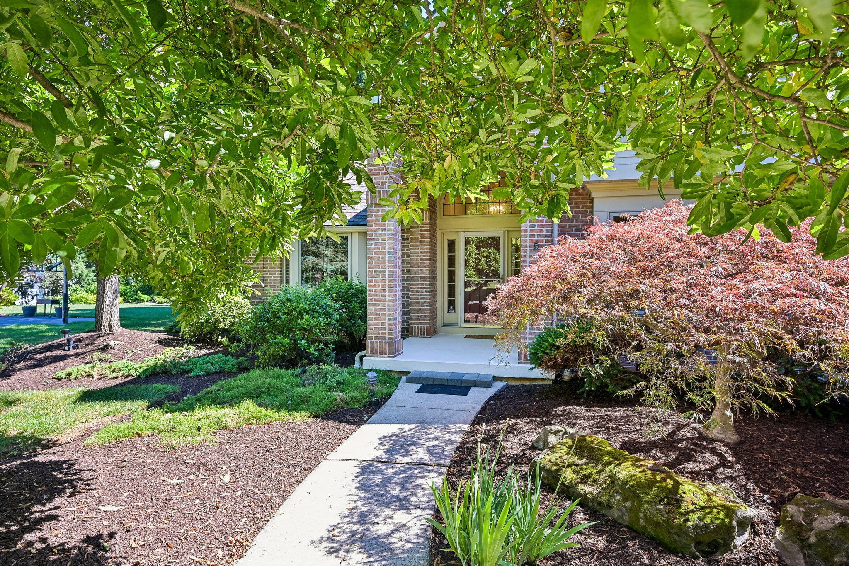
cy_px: 283
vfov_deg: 64.5
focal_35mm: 19
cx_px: 424
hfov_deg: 86.9
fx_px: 448
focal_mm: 19
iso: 100
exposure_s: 1/30
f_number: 8
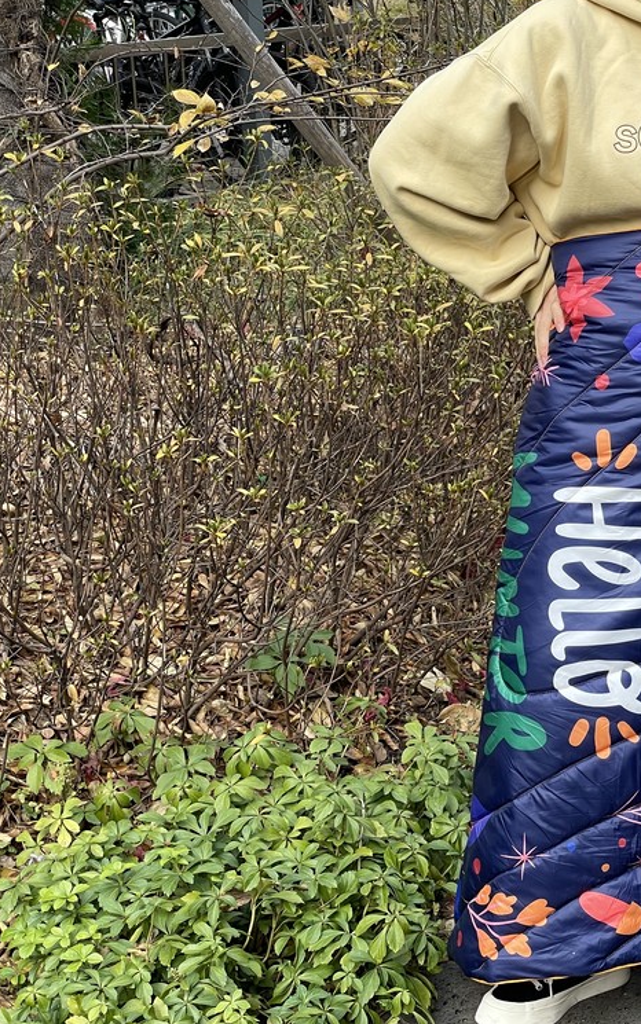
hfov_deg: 17.2
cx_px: 660
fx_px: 2067
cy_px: 511
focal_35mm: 74
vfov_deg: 27.8
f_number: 2
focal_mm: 6
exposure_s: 1/166
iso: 25
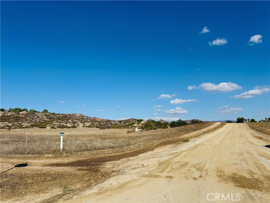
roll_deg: +0.2
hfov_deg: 71.6
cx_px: 135
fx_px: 187
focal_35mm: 24
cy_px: 102
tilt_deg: +9.6
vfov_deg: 56.8
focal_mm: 6.76
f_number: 1.78
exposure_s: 1/7937
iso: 80
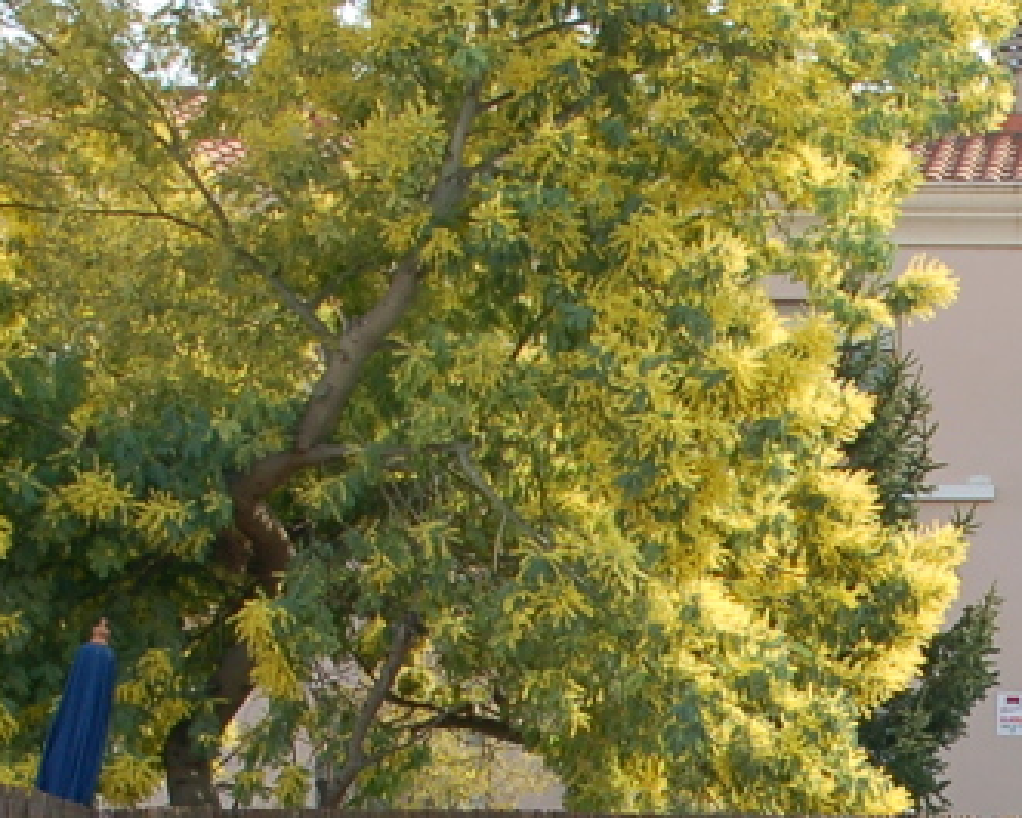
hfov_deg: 13.6
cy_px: 1303
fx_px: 4175
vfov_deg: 10.7
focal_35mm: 138
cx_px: 1224
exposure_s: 1/200
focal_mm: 24
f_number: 7.1
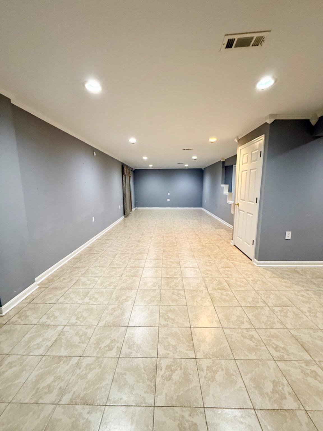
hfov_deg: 85.7
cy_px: 216
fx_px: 174
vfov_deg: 102.1
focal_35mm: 14
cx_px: 162
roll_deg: -0.1
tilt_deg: -9.3
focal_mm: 2.22
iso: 400
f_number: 2.2
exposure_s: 1/60
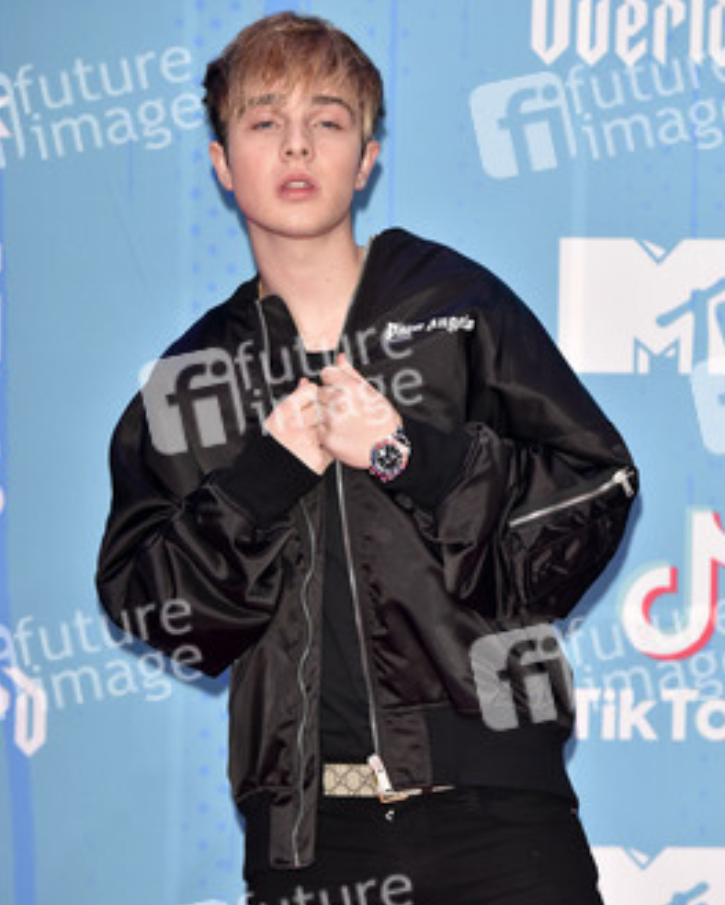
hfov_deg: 8.7
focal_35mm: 177
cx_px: 361
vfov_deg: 10.9
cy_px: 527
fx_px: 4741
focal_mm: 155
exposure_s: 1/320
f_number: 4.5
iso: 2000
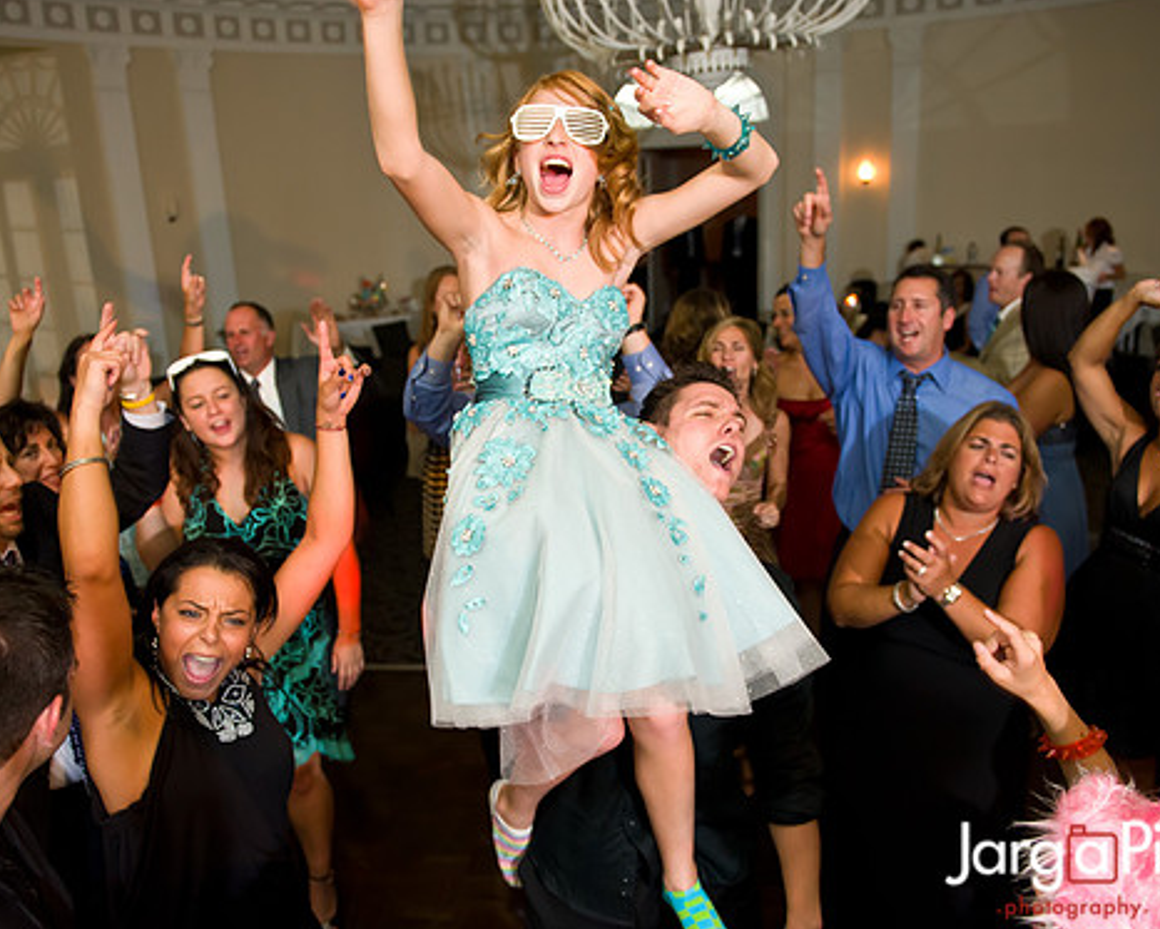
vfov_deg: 51.5
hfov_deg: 62.2
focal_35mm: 28
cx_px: 563
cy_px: 473
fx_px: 961
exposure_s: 1/125
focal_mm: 24
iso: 1600
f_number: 3.2
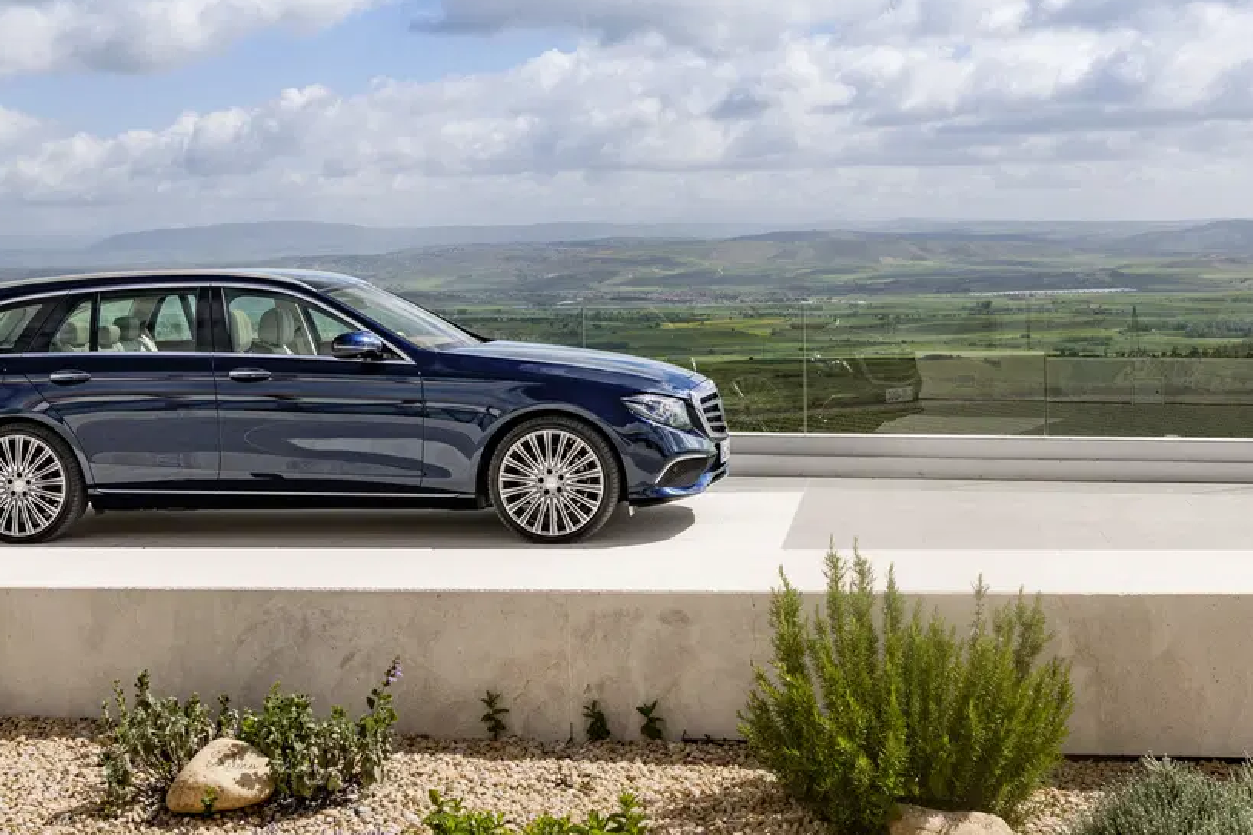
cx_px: 589
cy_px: 328
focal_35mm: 53
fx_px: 1844
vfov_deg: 25.5
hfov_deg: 37.5
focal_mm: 36
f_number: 8
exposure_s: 1/125
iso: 100
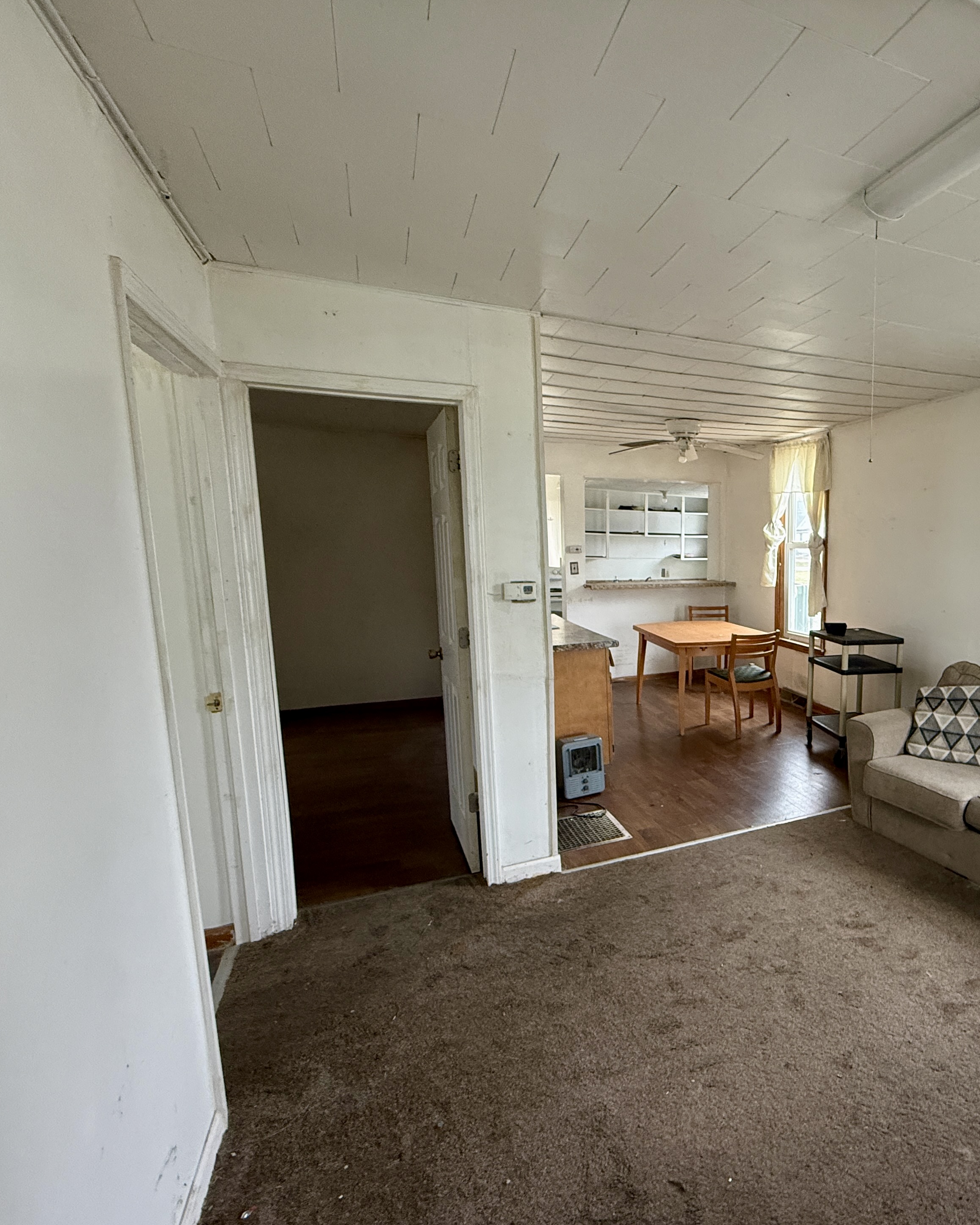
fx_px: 689
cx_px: 744
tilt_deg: -7.7
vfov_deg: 83.2
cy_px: 636
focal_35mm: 19
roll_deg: +0.1
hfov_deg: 66.1
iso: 400
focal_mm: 2.22
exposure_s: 1/69
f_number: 2.2
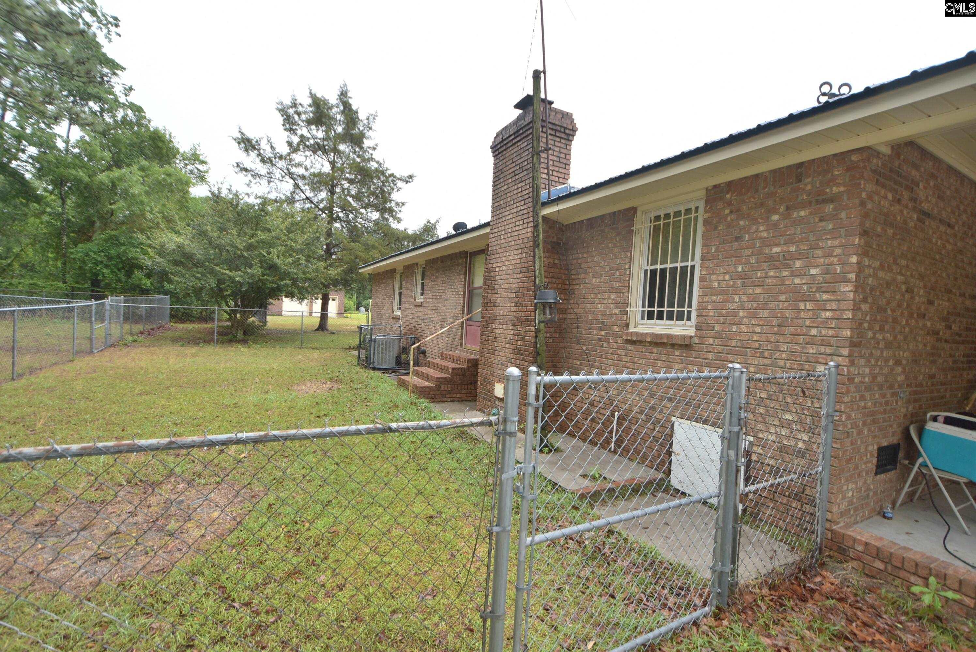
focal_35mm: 15
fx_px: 407
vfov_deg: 77.4
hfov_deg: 100.3
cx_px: 488
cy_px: 326
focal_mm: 10
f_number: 3.5
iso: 200
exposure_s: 1/800
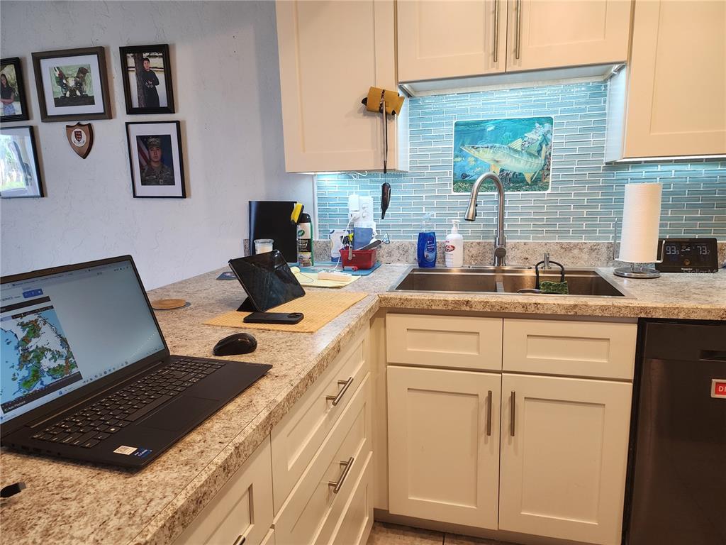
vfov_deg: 58.9
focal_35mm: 23
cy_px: 272
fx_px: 482
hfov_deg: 73.9
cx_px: 363
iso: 125
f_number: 1.8
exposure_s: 1/65
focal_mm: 6.4
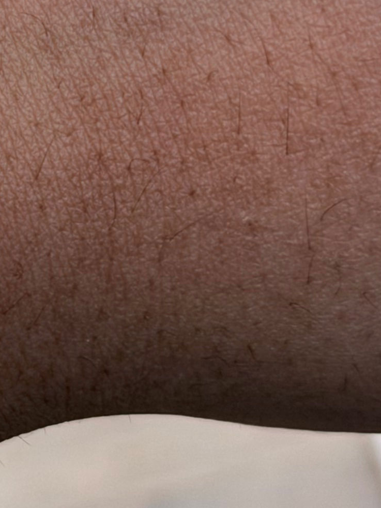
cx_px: -290
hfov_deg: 7.3
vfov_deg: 10.0
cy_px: 47
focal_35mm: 197
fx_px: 2890
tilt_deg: -65.1
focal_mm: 6.8
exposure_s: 1/120
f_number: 1.8
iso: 50
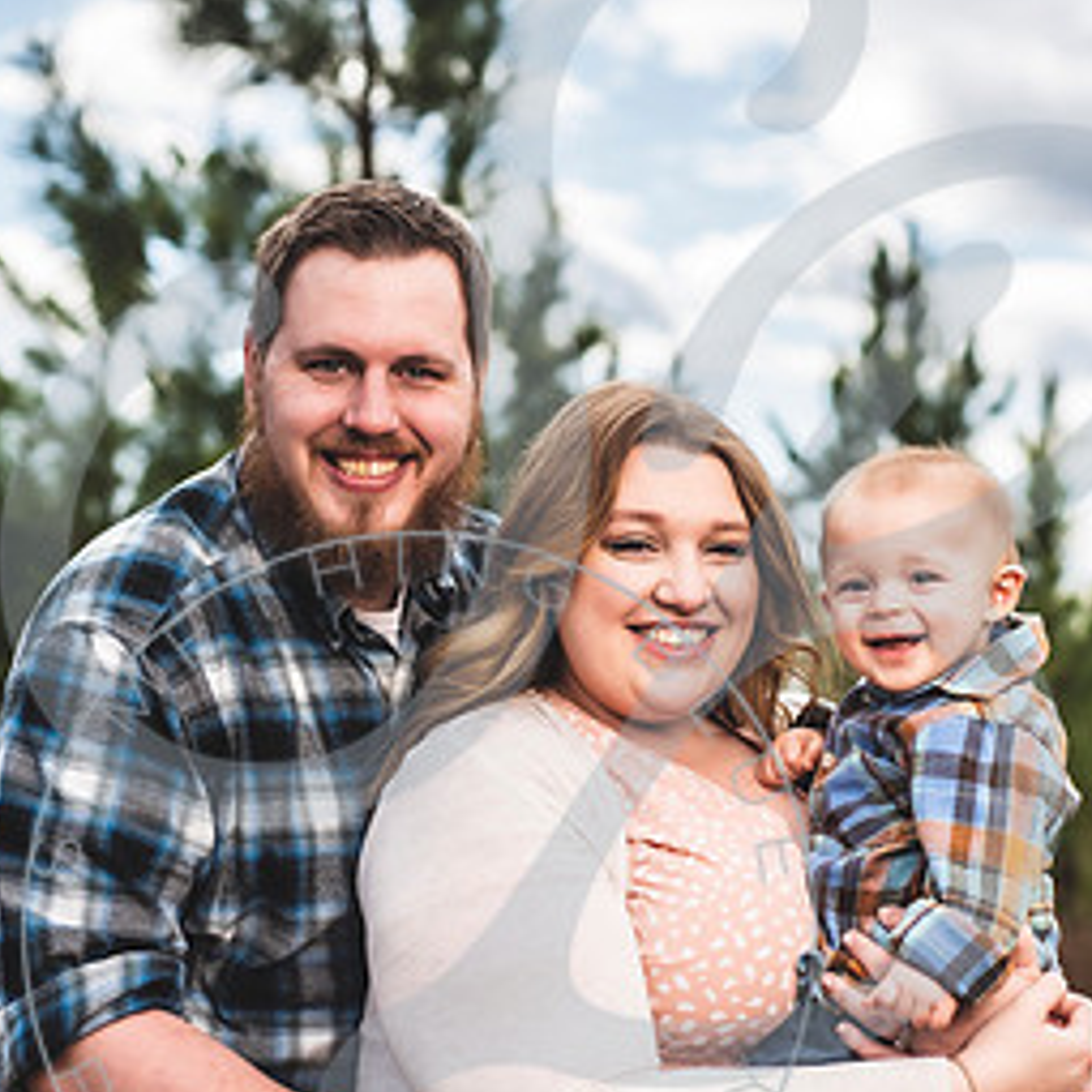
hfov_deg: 23.0
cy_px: 604
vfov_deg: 23.0
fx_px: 2677
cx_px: 612
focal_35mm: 75
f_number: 2.8
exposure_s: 1/2000
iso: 100
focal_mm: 50
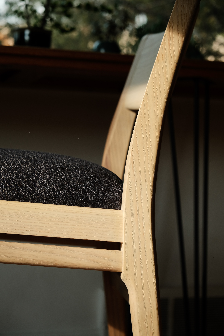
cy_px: 168
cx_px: 112
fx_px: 775
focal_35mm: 83
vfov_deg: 24.5
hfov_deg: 16.5
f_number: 5
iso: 320
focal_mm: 55
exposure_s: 1/40
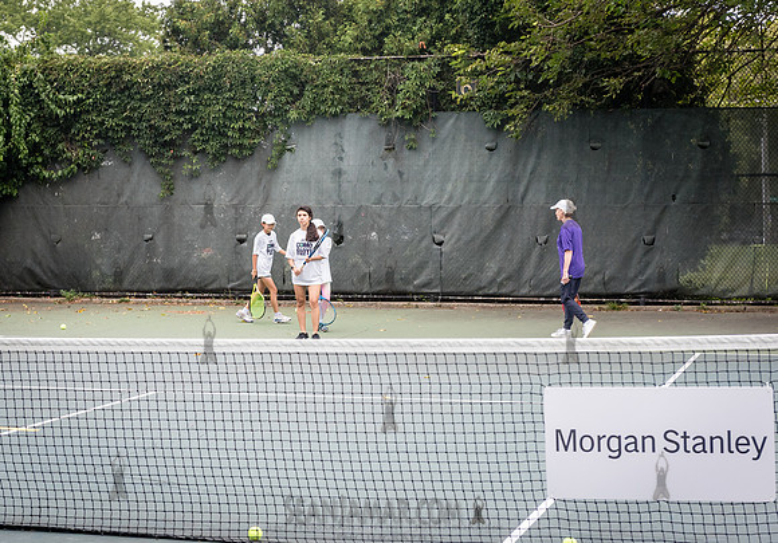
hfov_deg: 23.7
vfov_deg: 16.7
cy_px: 227
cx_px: 305
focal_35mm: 85
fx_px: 1854
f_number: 5
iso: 1000
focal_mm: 70
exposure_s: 1/1000
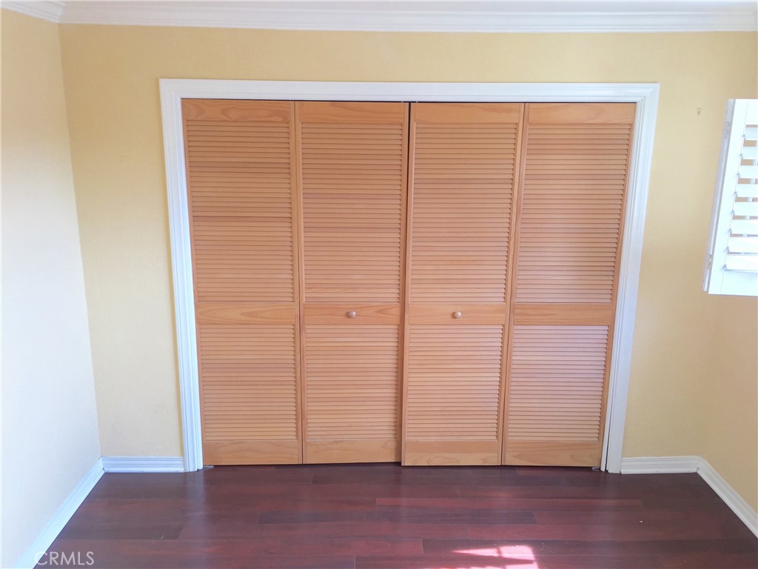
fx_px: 635
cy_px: 284
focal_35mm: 29
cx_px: 379
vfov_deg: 48.2
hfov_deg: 61.7
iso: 32
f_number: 2.2
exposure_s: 1/40
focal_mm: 4.15
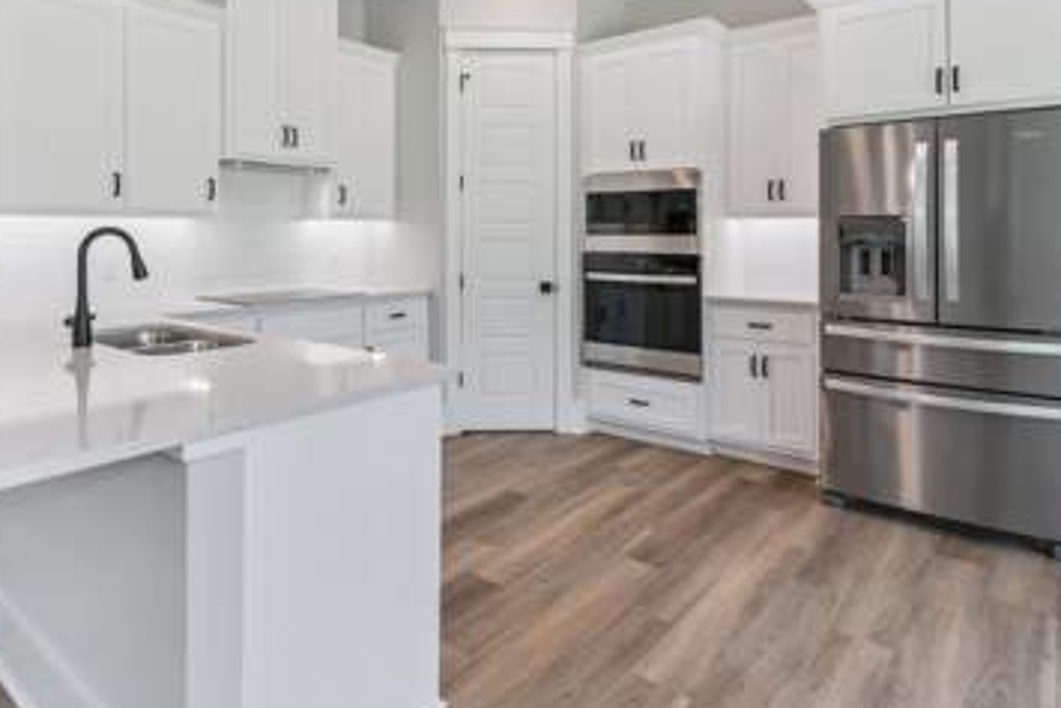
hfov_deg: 75.4
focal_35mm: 23
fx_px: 678
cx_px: 433
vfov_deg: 54.3
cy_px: 248
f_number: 8
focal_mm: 17
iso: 250
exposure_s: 1/30
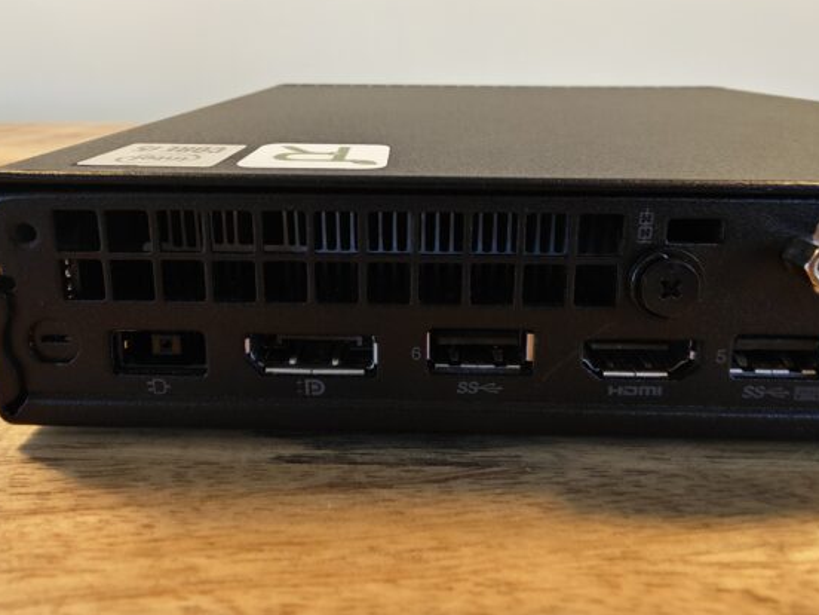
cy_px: 312
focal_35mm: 25
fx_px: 591
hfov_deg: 69.4
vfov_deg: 54.9
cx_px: 404
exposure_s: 1/50
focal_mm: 1.82
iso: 160
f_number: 2
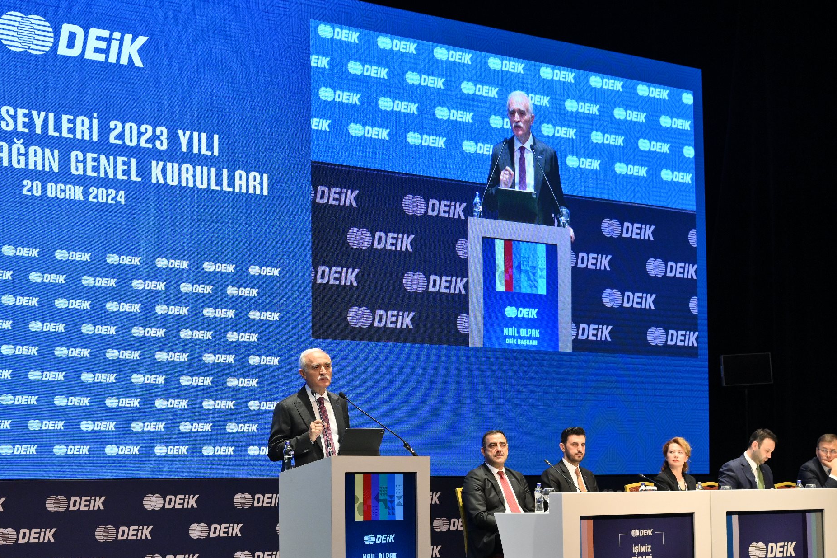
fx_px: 1697
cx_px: 372
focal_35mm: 73
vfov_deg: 18.7
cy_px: 319
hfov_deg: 27.7
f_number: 5.6
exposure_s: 1/200
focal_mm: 52
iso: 2000
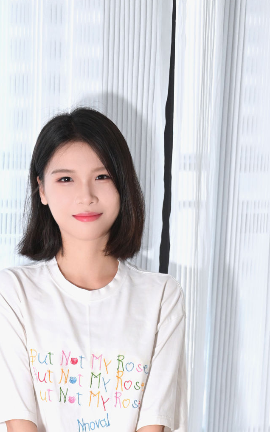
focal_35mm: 119
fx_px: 1400
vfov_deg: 17.0
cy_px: 469
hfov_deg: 11.0
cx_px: 93
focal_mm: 44
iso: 1600
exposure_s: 1/100
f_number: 2.2
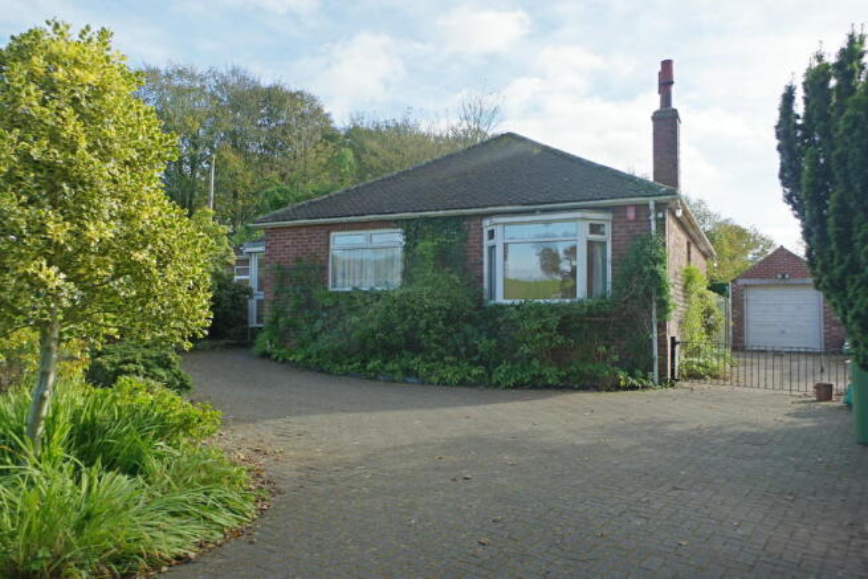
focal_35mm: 27
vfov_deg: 48.0
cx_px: 434
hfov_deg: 67.4
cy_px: 290
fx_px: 651
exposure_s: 1/250
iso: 200
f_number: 5
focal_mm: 18
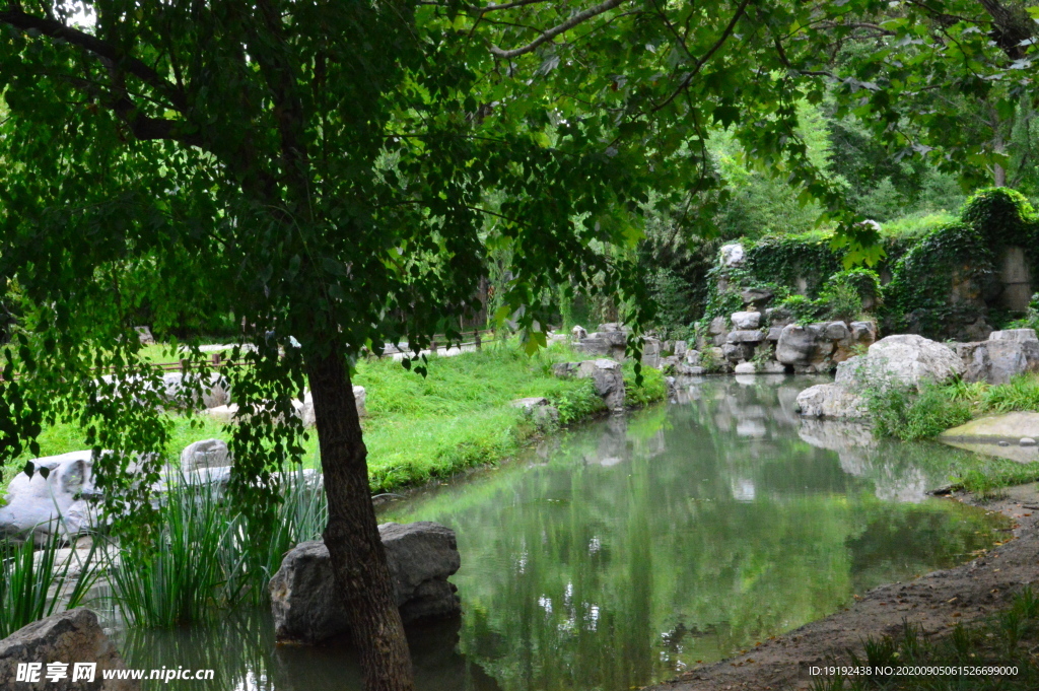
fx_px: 1514
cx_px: 520
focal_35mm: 52
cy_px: 346
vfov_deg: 25.7
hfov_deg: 37.9
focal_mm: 35
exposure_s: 1/25
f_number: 29
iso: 6400
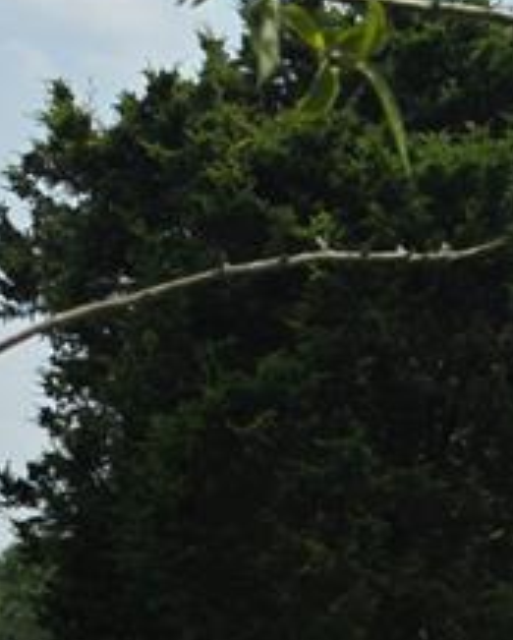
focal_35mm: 155
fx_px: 2938
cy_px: 752
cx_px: 1299
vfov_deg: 12.2
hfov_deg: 8.9
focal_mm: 6.3
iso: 64
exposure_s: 1/7944
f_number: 1.7
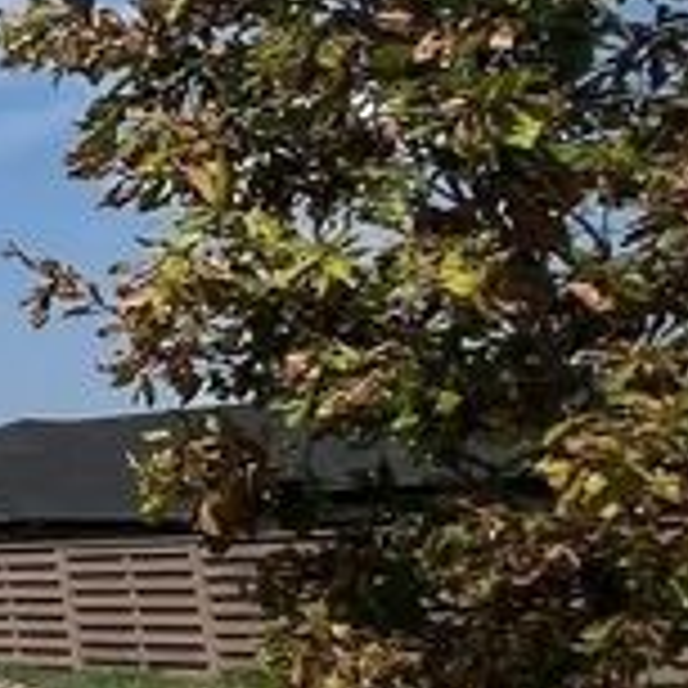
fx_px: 1731
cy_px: 261
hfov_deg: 11.0
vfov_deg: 22.4
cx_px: -1466
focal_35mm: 77
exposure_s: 1/2538
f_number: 1.8
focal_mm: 1.57
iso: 32
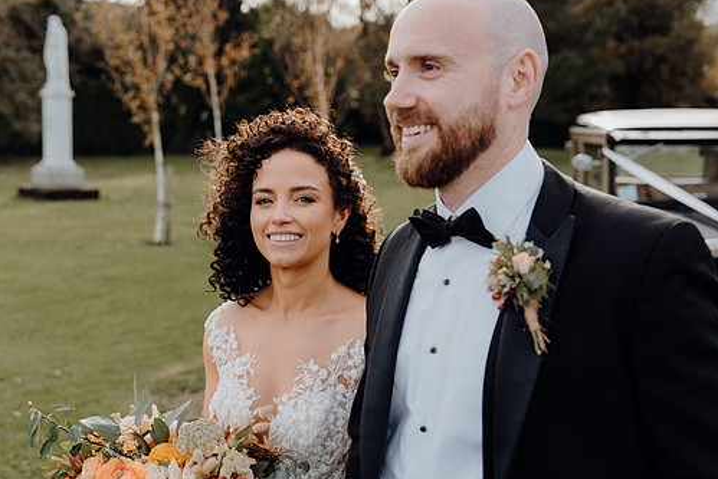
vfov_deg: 27.0
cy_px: 265
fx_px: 997
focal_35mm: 50
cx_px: 321
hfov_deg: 39.5
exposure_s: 1/500
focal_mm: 43
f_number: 3.5
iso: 125
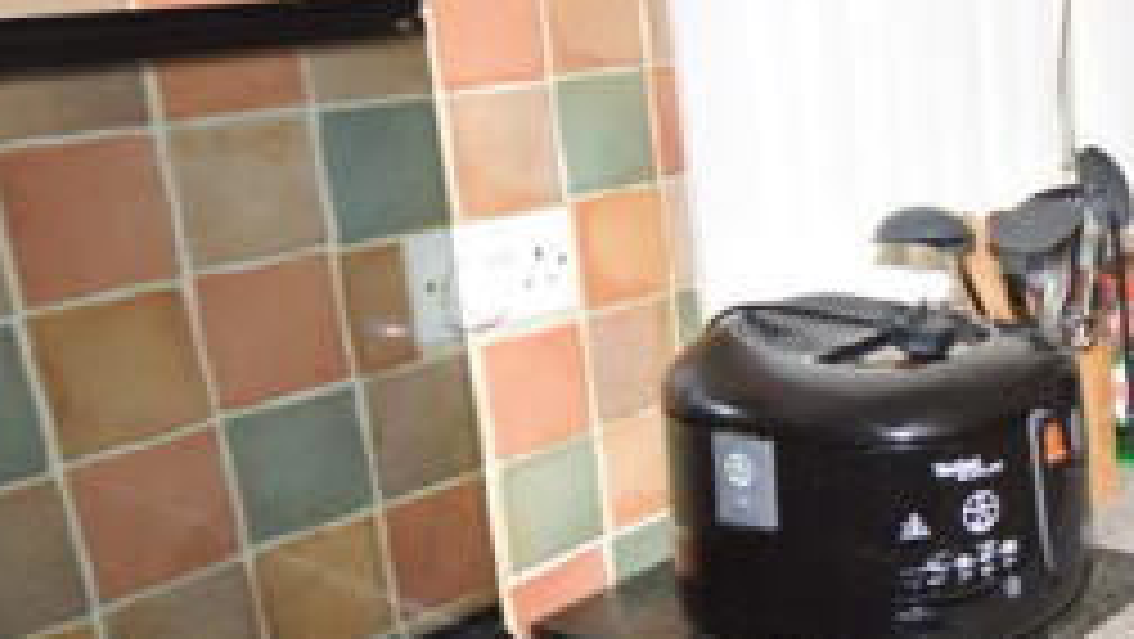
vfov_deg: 24.4
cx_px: 1249
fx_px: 1474
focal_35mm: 49
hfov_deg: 35.8
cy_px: 394
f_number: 4.5
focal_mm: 12
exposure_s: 1/60
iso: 100
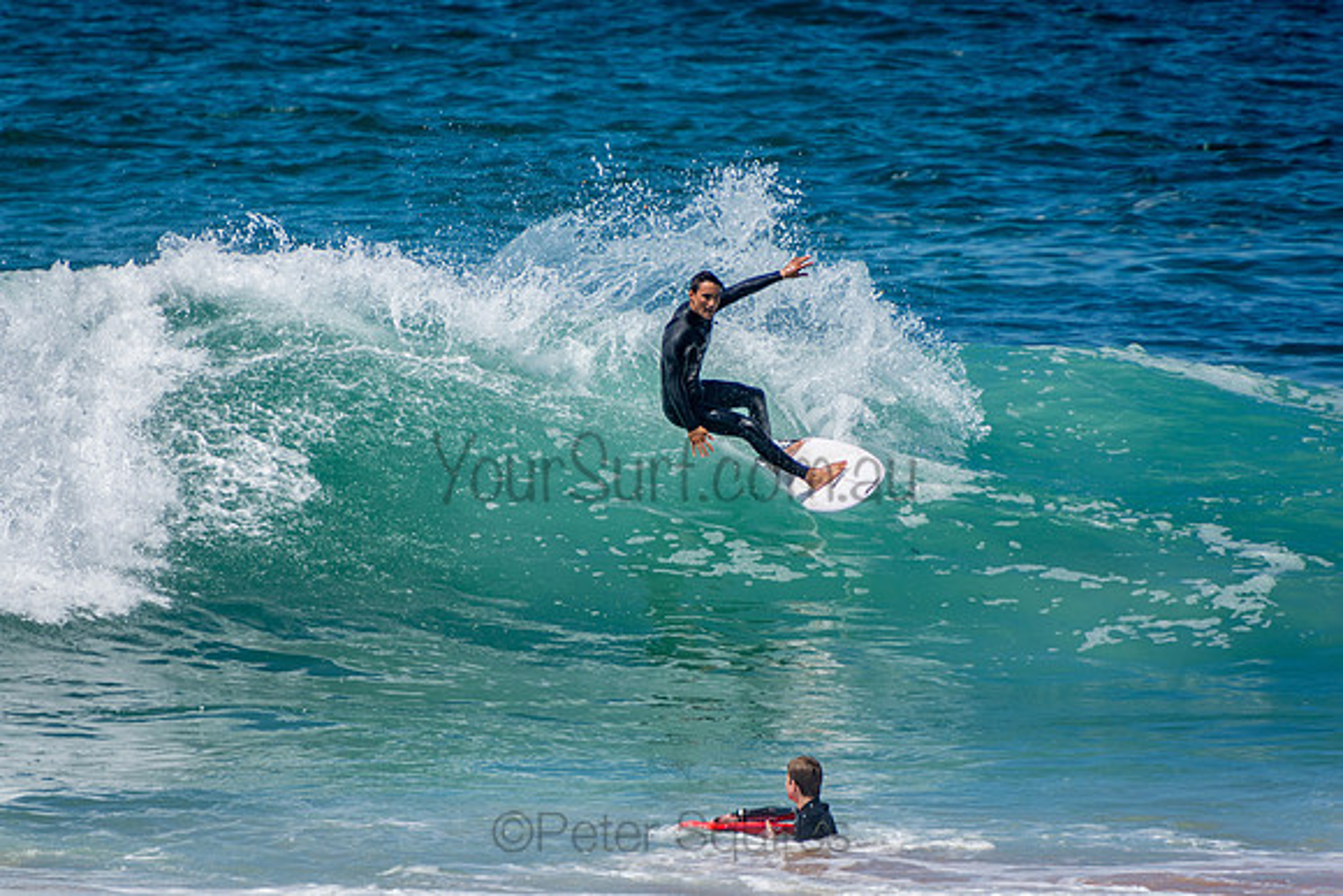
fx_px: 22388
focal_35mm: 600
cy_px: 448
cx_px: 672
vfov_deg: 2.3
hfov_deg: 3.4
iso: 320
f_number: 5.6
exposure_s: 1/2000
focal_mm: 400
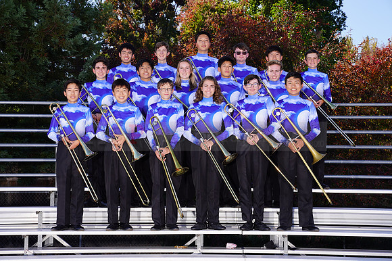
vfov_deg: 19.4
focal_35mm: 70
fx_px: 762
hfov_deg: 28.9
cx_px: 196
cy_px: 130
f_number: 7.1
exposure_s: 1/200
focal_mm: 70
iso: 100
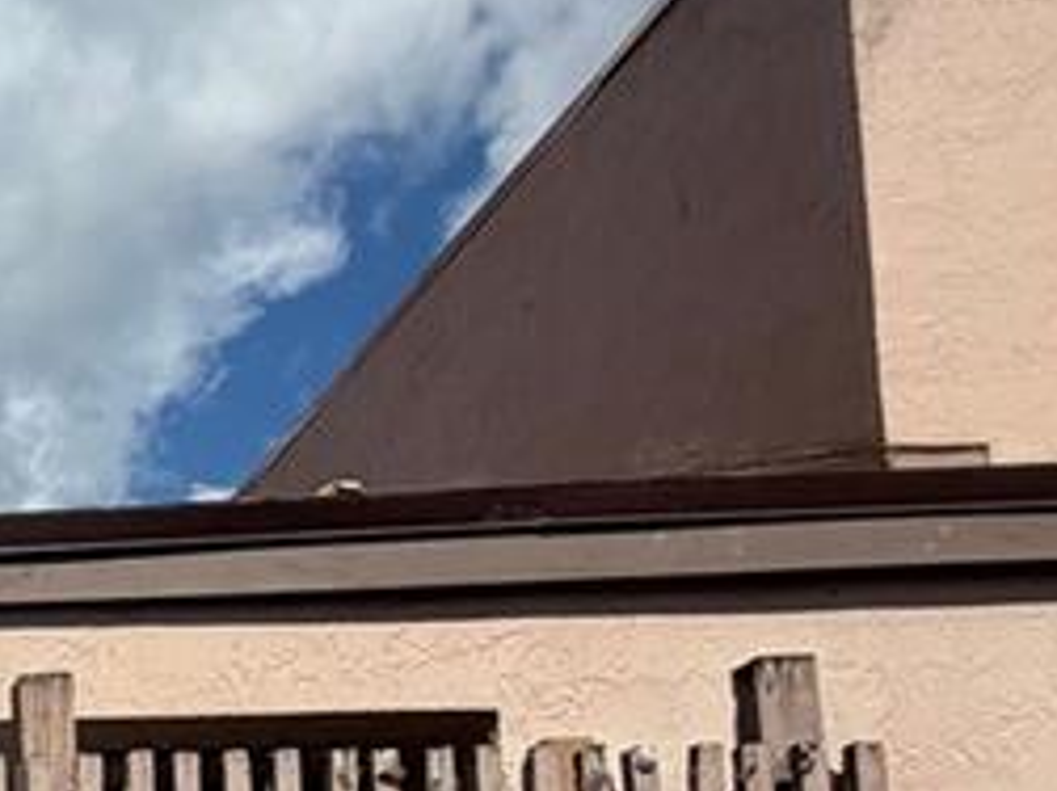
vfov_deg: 19.8
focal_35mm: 67
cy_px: 1077
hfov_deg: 20.8
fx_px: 2045
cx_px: -804
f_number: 2.2
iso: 20
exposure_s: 1/1745
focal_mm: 2.22
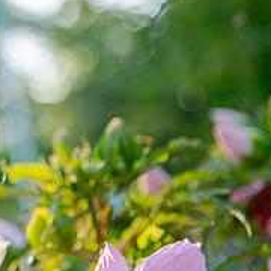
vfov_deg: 7.5
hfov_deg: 7.4
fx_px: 2064
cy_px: 137
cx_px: -125
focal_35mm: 233
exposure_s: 1/400
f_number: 4
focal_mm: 85
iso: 640
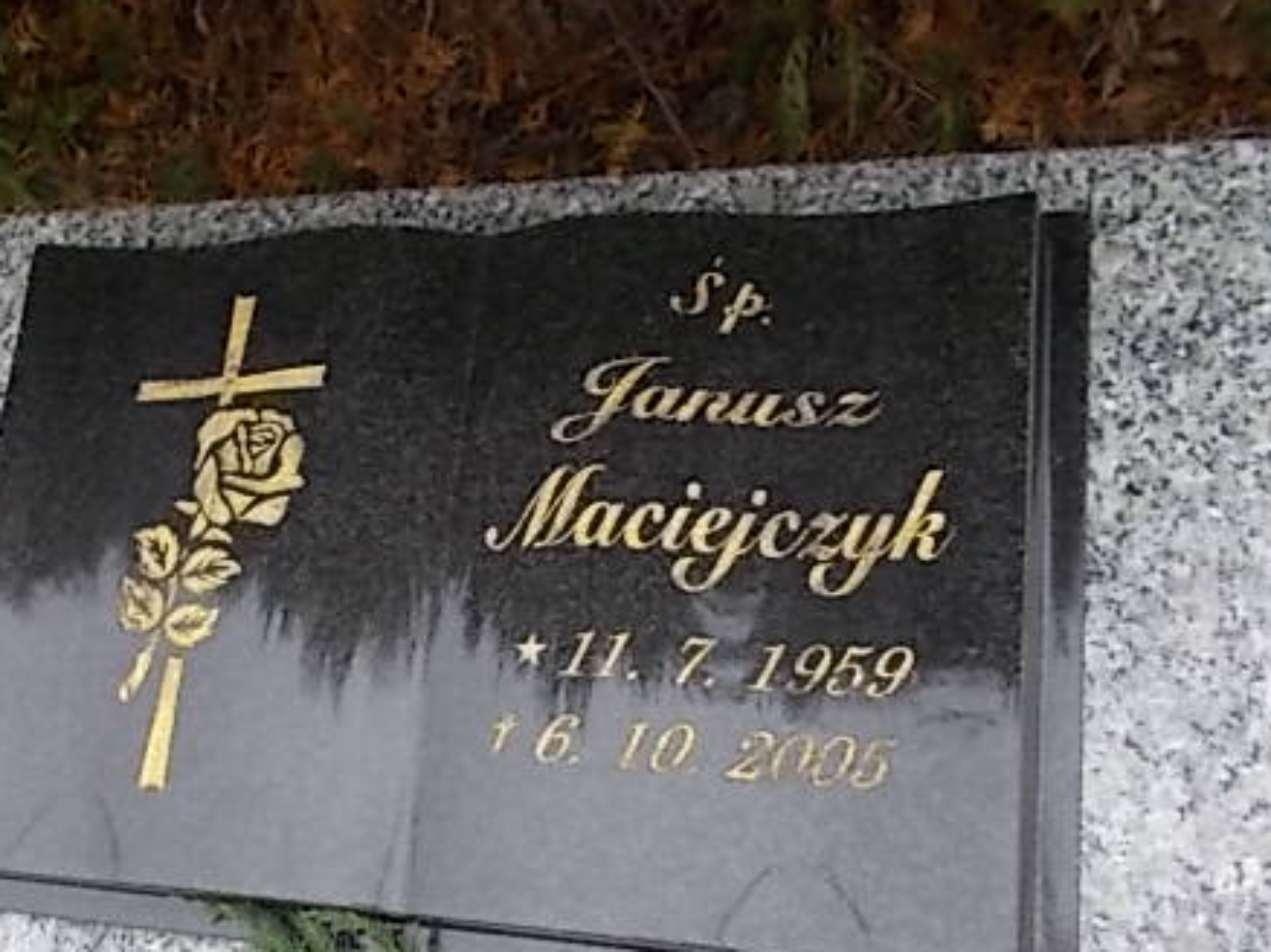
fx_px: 1394
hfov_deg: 48.2
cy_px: 659
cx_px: 429
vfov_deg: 37.2
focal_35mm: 38
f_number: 3.2
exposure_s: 1/40
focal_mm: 4.6
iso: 80
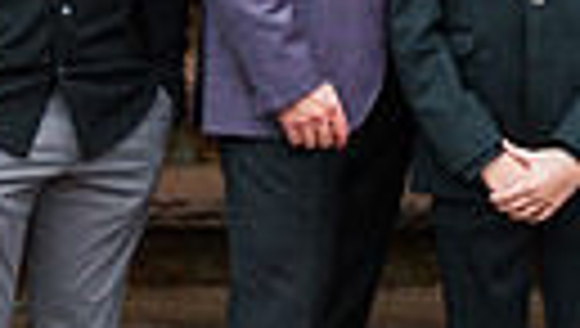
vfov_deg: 6.9
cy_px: -142
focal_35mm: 174
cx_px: 518
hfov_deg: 12.3
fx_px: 2680
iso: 320
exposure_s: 1/500
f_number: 4
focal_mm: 36
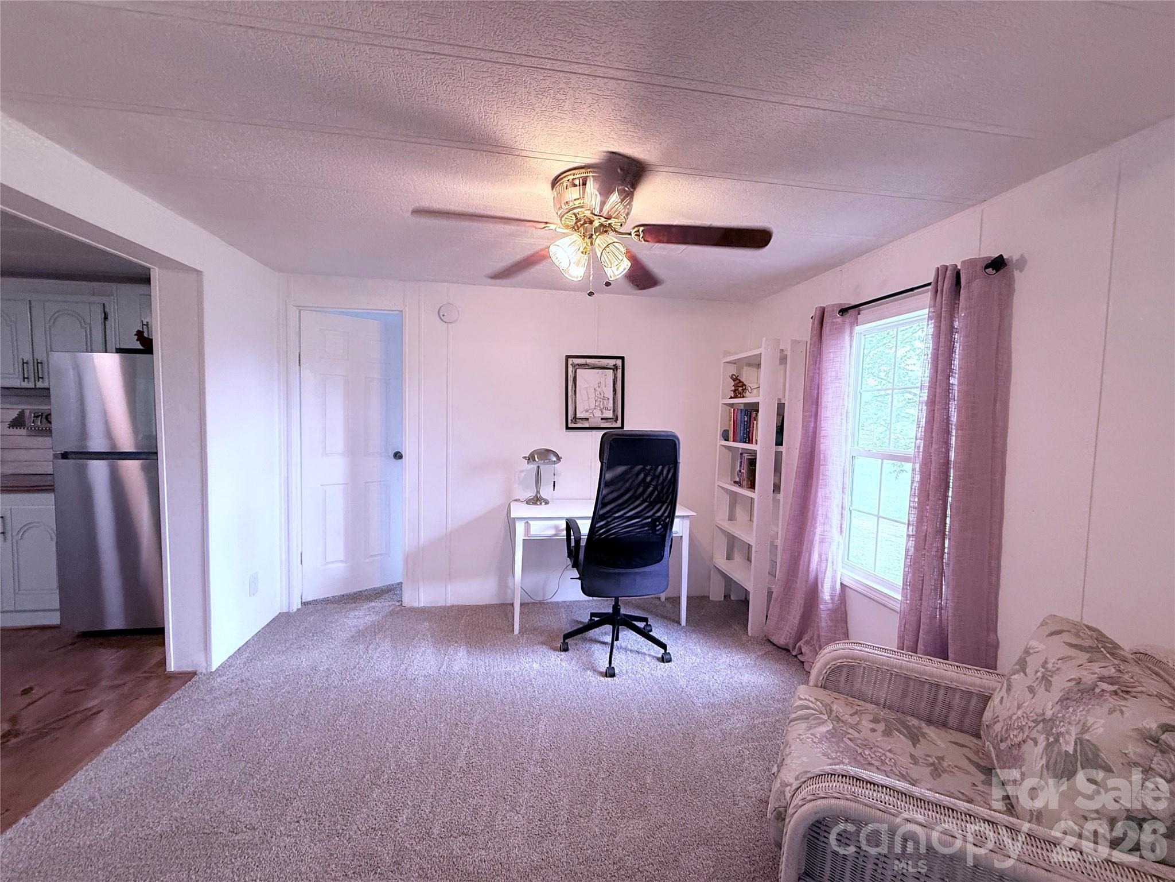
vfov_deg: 85.7
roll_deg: -1.3
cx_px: 588
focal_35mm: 14
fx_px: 475
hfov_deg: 102.1
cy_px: 441
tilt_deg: -3.4
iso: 250
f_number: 2.2
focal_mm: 2.22
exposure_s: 1/120
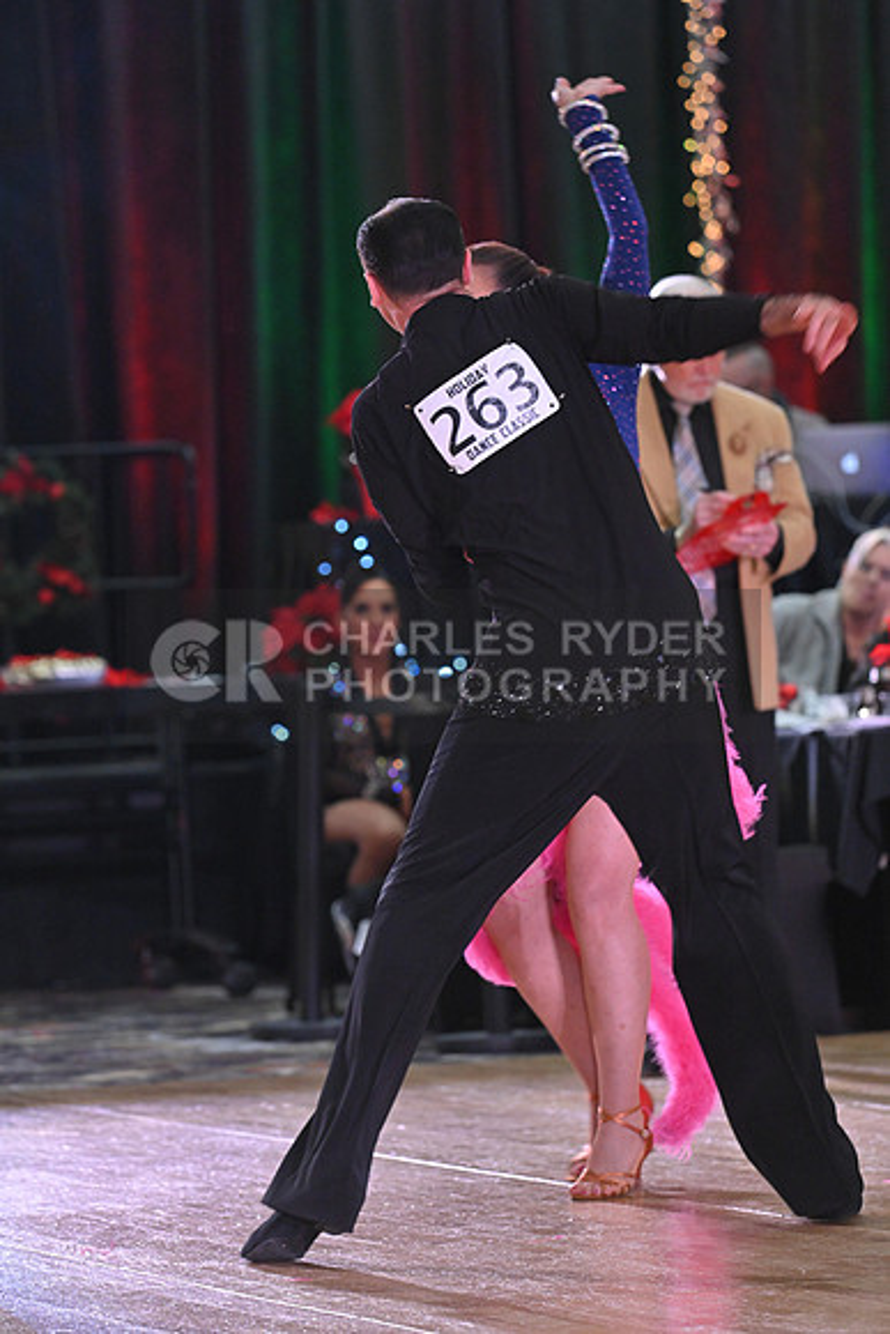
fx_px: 6856
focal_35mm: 185
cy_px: 667
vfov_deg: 11.1
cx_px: 445
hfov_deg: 7.4
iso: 3200
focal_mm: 185
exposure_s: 1/320
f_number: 5
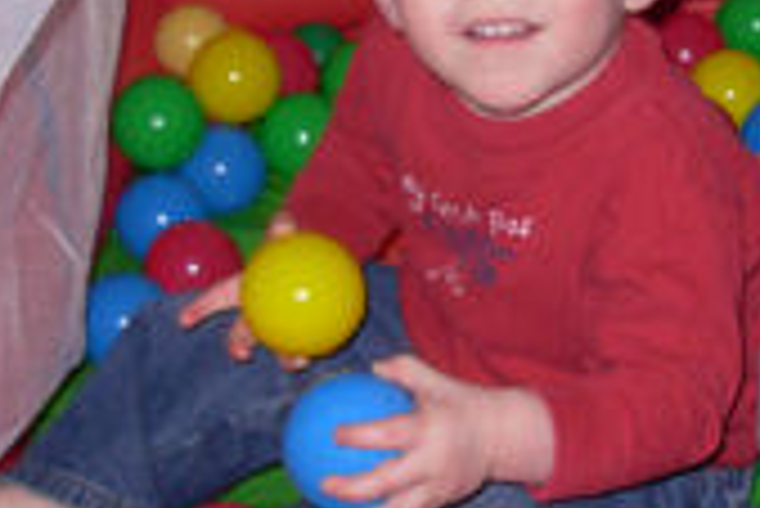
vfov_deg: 13.0
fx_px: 2219
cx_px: 738
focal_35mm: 105
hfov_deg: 19.0
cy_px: 126
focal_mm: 6.3
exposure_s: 1/22.6
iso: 79
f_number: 2.9
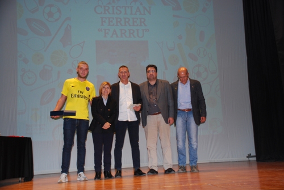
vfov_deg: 32.0
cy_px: 95
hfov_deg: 46.3
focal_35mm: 42
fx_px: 332
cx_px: 142
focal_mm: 28
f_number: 4
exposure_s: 1/60
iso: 400
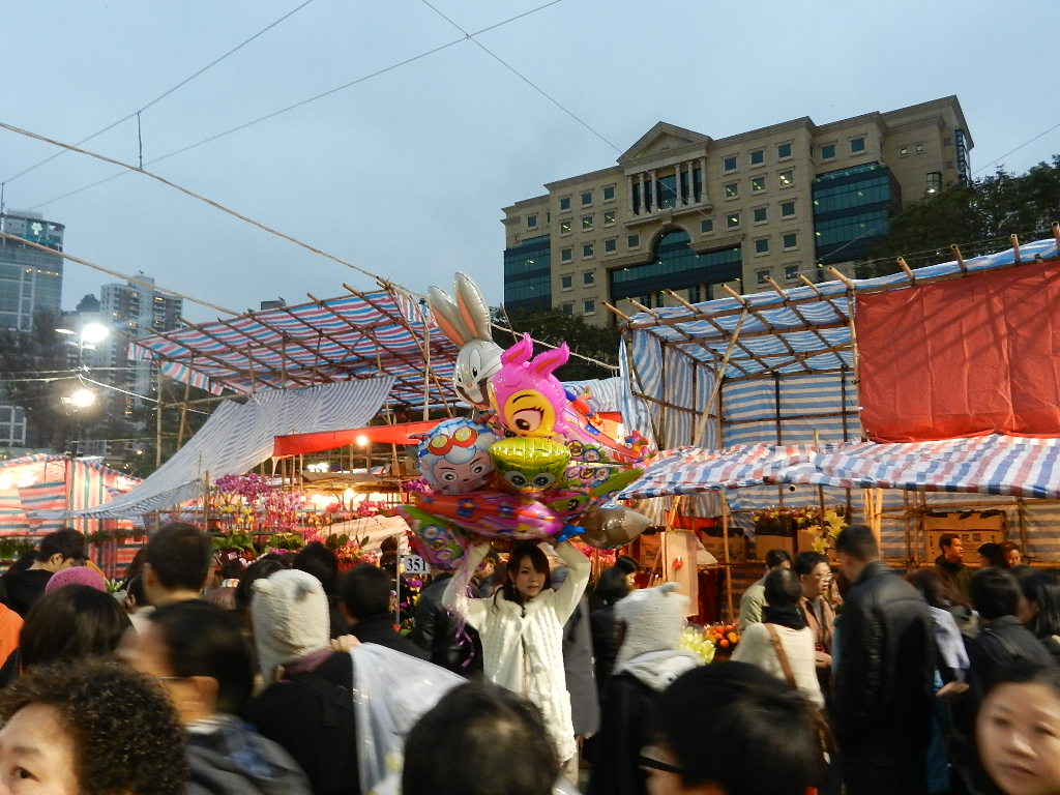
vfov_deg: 48.2
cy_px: 398
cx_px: 530
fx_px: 888
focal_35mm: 29
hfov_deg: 61.7
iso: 400
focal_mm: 5.1
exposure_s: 1/20
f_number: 3.6
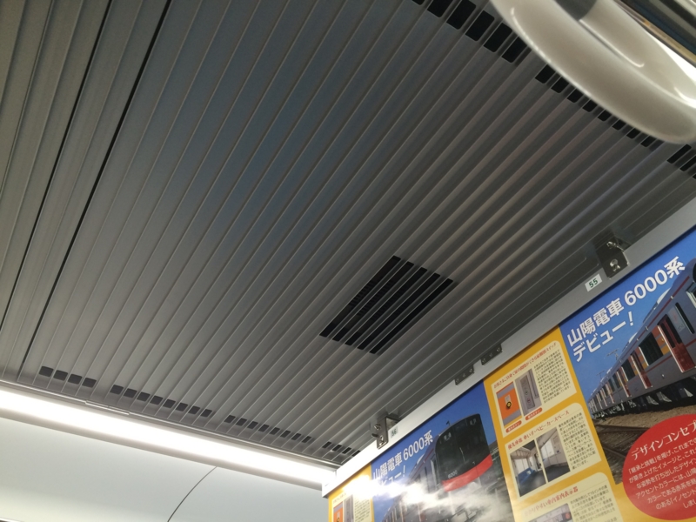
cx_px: 348
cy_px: 261
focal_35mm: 29
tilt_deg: +45.8
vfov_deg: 48.2
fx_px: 583
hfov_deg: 61.7
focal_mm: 4.15
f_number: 2.2
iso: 40
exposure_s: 1/40
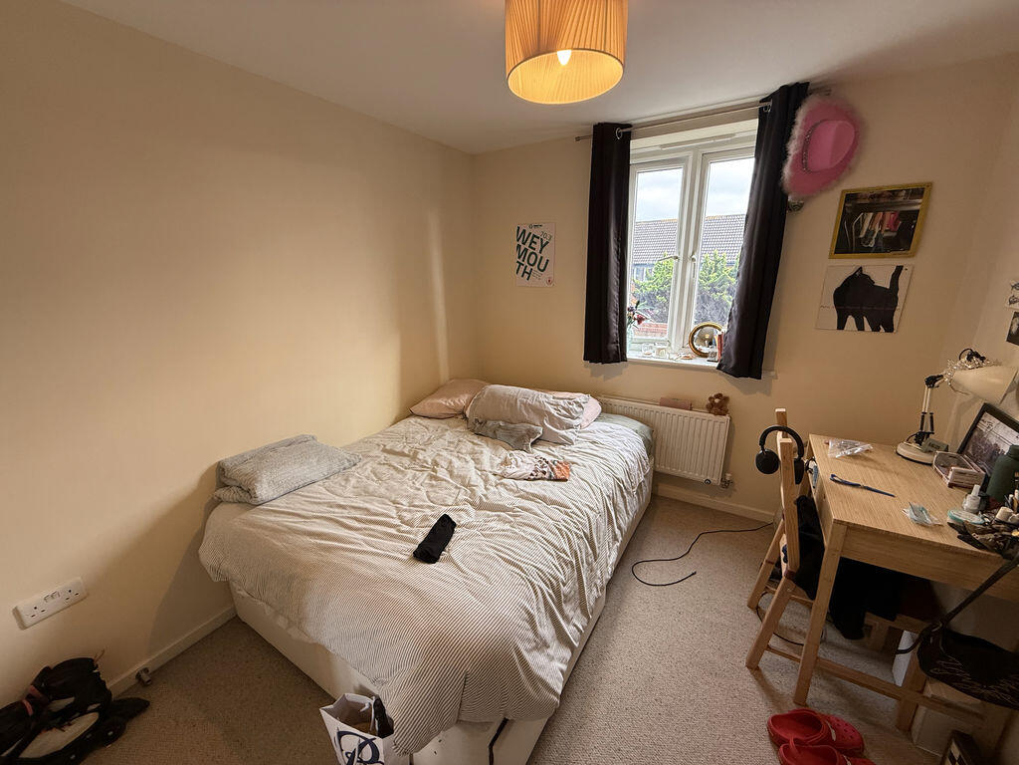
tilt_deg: -15.3
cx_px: 510
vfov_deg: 85.7
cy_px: 382
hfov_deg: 102.1
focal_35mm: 14
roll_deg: +0.6
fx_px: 412
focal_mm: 2.22
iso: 125
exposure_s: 1/99
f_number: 2.2
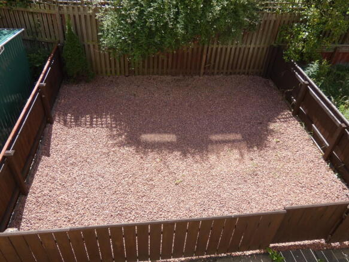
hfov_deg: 60.0
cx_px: 174
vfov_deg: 46.8
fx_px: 302
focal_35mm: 30
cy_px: 131
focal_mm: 5.3
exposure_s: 1/400
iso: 80
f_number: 3.3
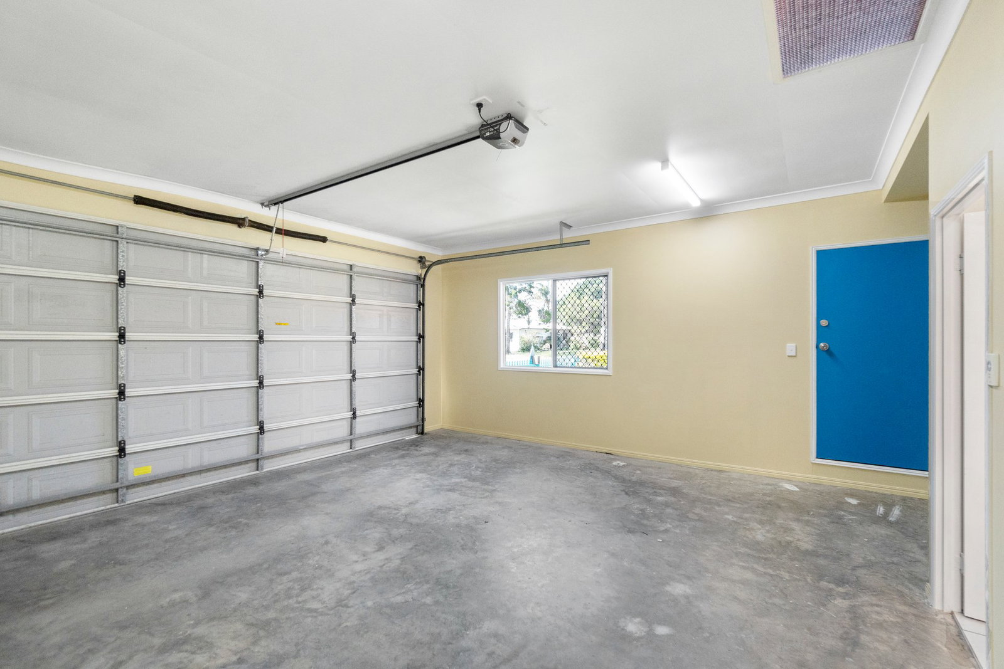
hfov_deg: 100.4
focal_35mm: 15
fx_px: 418
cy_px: 334
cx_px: 502
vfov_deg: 77.3
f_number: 4
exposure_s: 1/160
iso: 800
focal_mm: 10
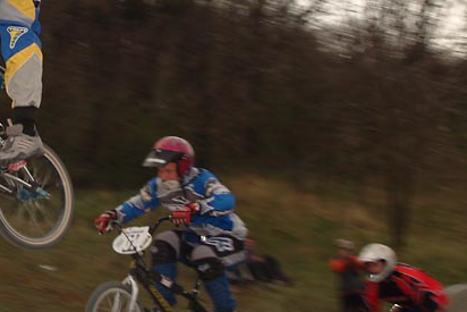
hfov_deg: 19.5
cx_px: 24
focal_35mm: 102
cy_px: 86
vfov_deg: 13.4
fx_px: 1323
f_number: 9.5
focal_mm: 35
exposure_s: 1/125
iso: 100
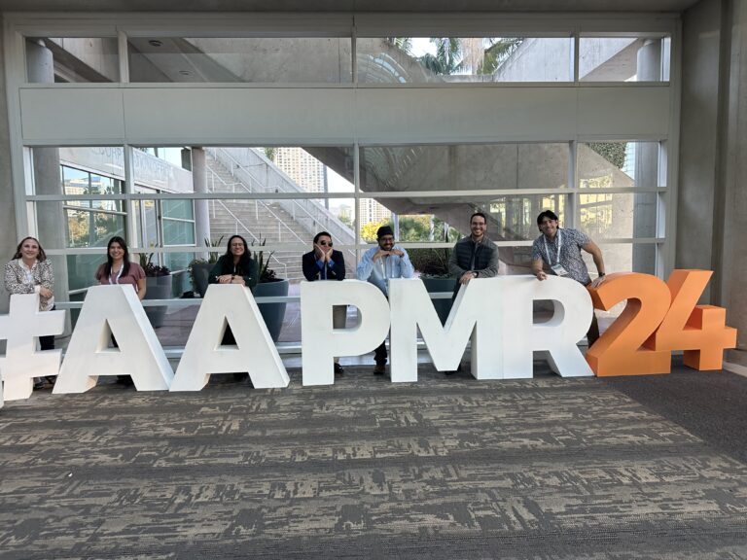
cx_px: 374
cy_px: 280
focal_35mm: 24
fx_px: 518
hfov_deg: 71.6
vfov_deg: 56.8
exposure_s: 1/120
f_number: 1.78
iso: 100
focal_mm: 6.86
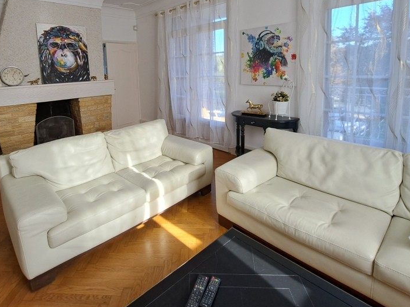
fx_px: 225
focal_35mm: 19
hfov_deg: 84.3
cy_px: 95
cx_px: 181
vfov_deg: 66.2
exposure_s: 1/100
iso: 50
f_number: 2.2
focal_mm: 1.74
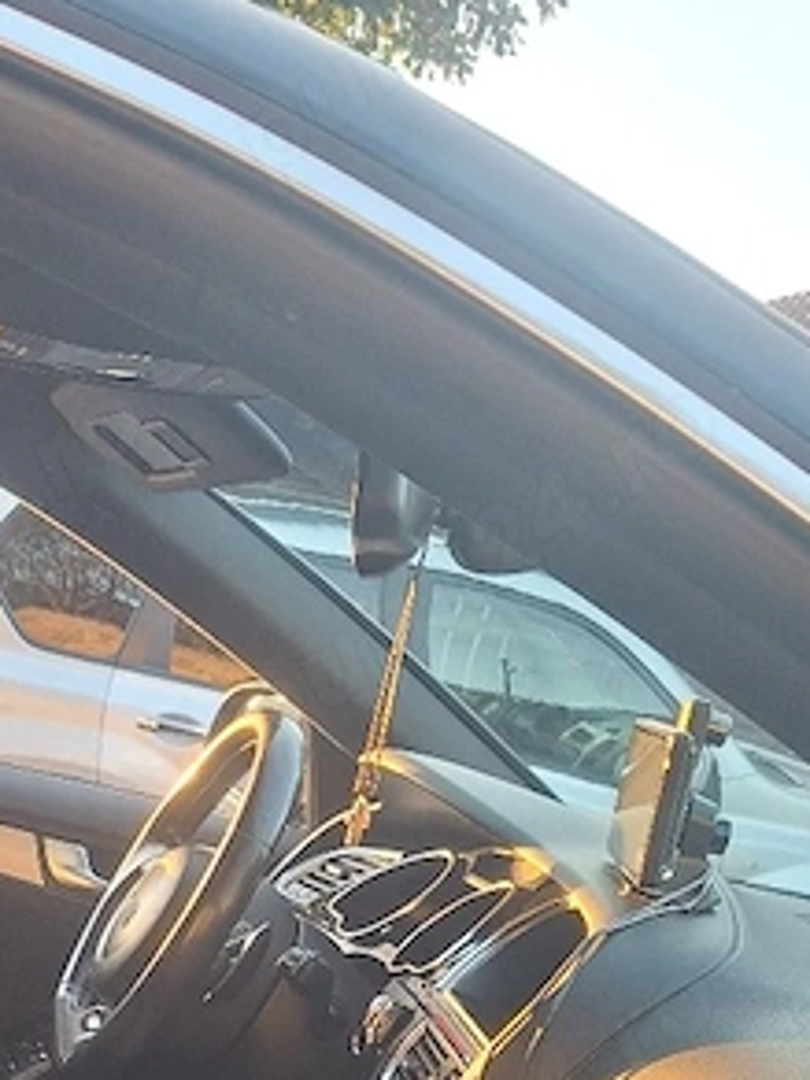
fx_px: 1966
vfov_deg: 27.6
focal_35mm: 63
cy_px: 1235
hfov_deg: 22.6
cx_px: 48
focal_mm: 5.54
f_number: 1.8
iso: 250
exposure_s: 1/100
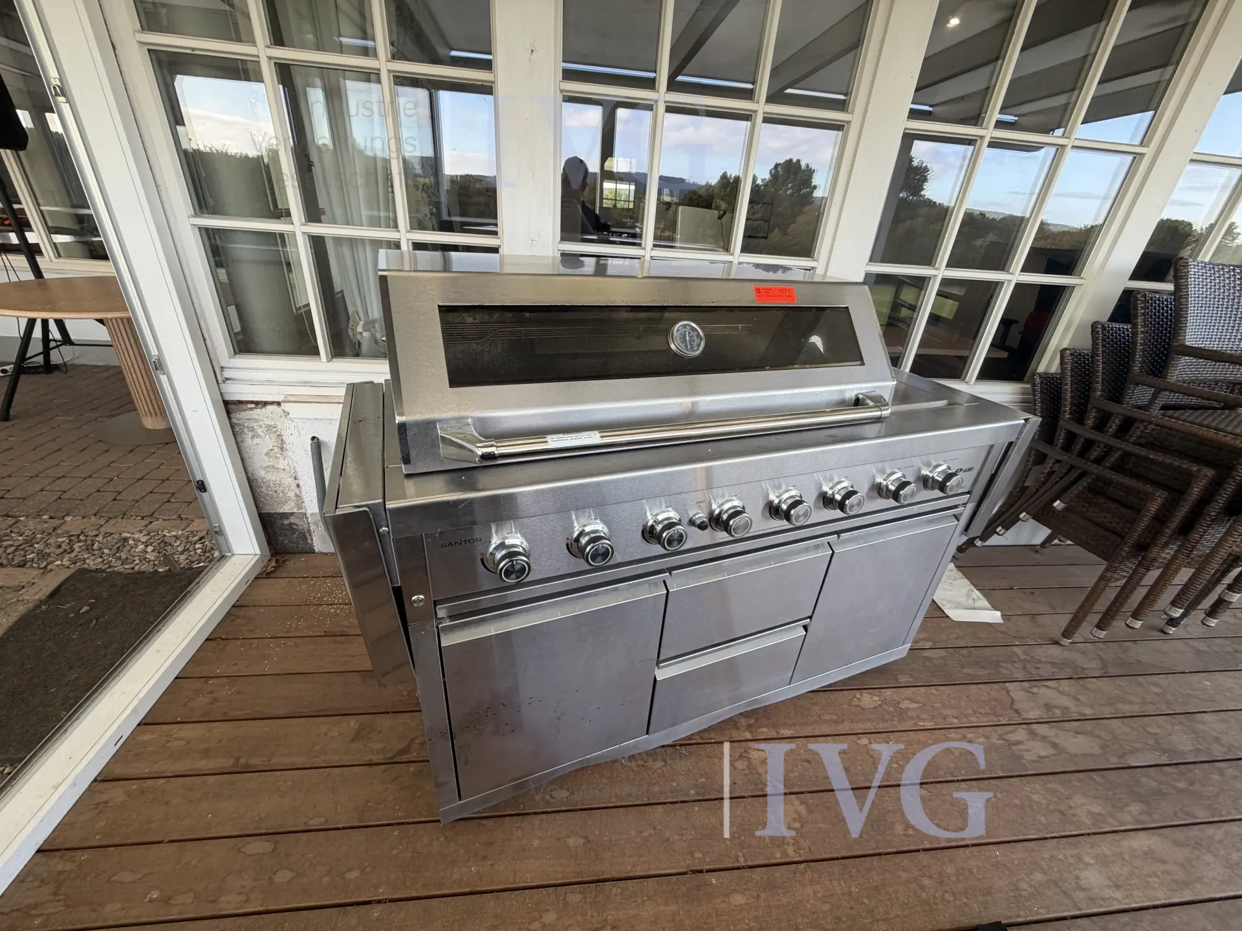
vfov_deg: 85.7
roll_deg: -4.9
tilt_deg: -27.0
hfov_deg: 102.1
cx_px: 621
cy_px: 466
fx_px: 502
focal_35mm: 14
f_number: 2.2
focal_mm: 2.22
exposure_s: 1/121
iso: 80
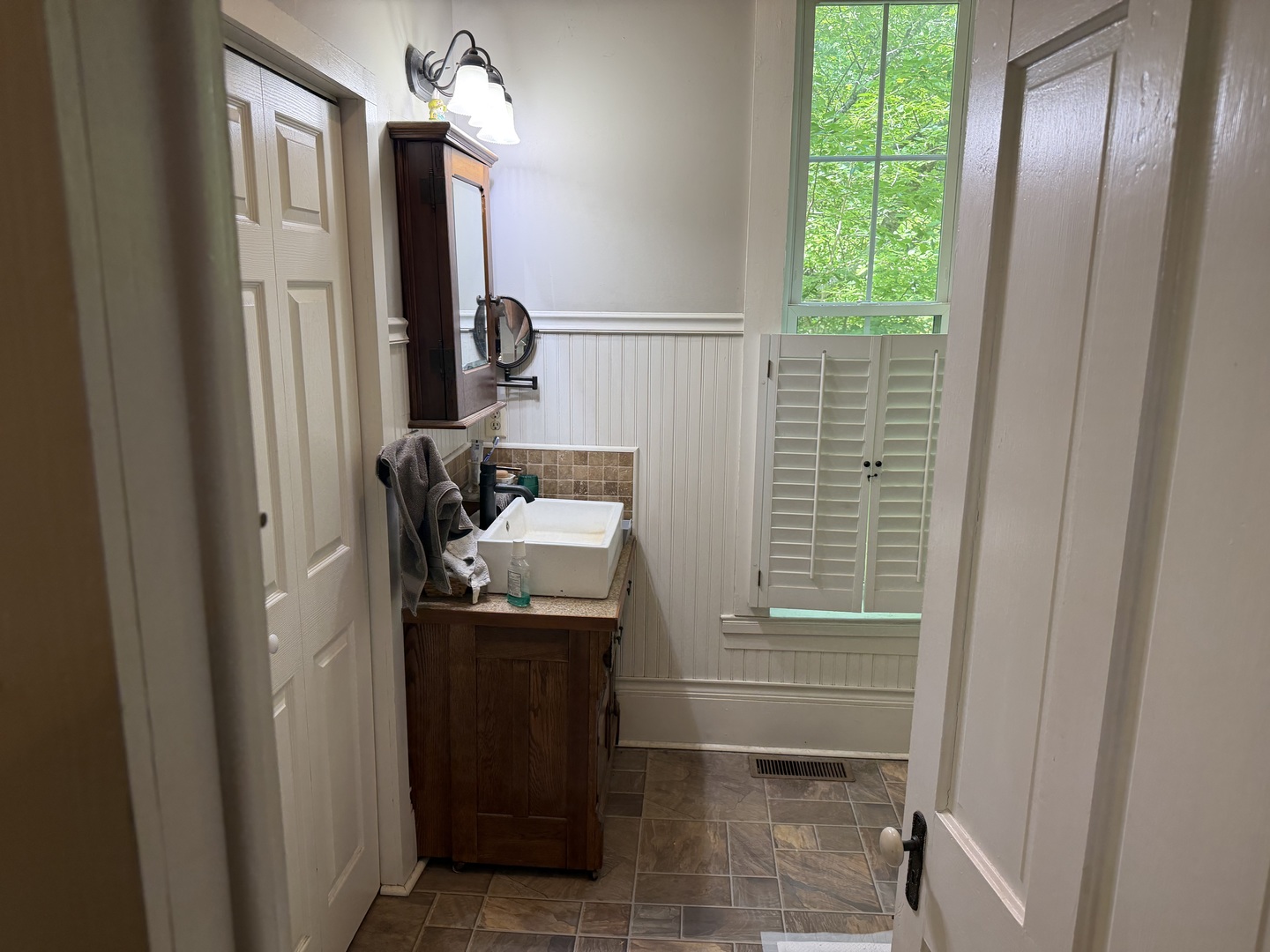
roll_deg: +0.9
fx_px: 881
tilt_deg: -12.3
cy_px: 476
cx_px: 635
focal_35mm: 24
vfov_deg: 56.8
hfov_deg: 71.6
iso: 160
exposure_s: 1/120
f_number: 1.78
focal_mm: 6.76
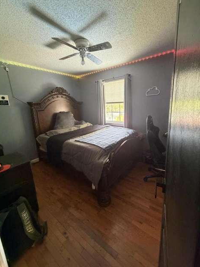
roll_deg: +3.0
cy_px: 129
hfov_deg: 81.7
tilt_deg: -10.7
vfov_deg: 98.1
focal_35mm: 15
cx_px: 102
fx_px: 116
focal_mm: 2.22
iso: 500
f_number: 2.2
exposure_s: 1/60
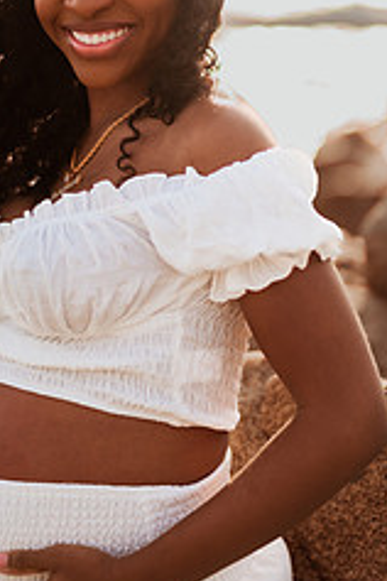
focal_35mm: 110
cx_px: 129
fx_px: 1774
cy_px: 130
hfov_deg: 12.4
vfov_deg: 18.4
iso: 125
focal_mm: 58
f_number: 1.4
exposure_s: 1/8000
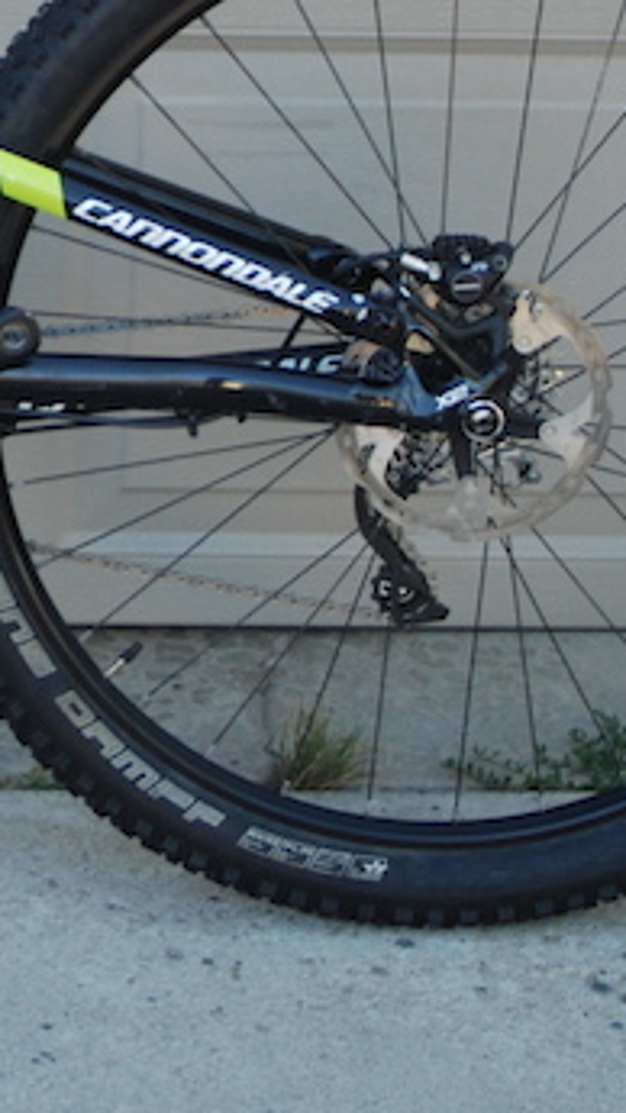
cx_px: -445
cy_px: 47
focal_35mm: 164
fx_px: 4828
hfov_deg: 7.2
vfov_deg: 13.0
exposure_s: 1/80
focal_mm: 35
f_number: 4.5
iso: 200
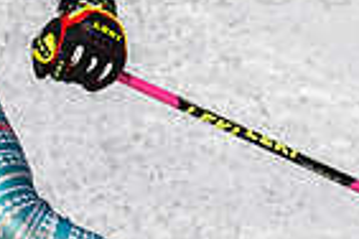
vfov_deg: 0.5
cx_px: -127
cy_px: 109
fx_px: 27491
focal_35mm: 2757
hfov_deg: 0.7
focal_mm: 400
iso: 200
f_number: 8
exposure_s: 1/2000
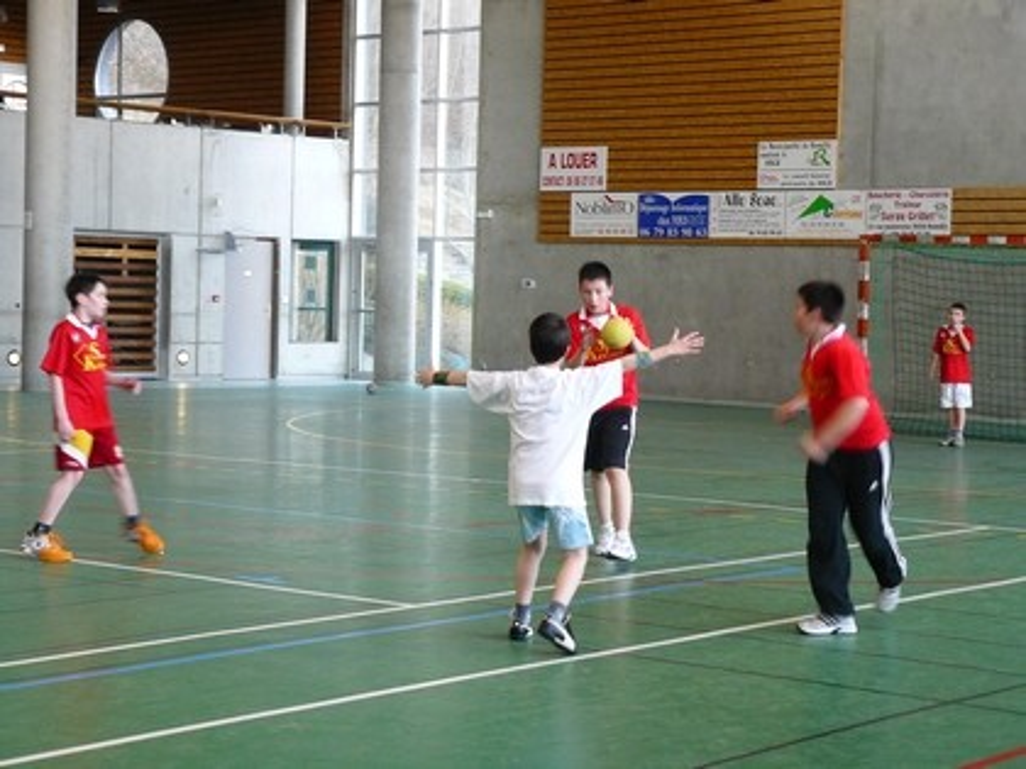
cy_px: 384
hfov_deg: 24.7
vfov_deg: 18.7
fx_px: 2342
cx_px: 513
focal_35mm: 79
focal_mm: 13.1
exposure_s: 1/30
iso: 160
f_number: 3.2
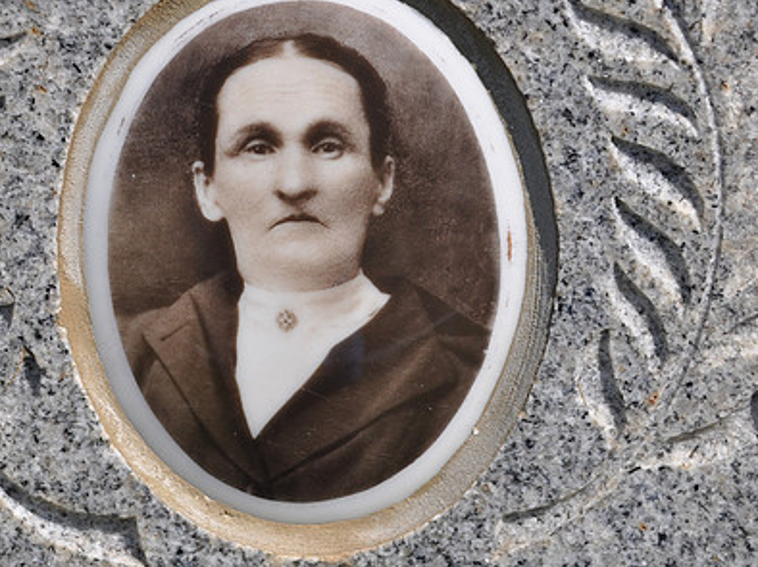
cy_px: 232
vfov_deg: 7.1
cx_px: 329
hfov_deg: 9.5
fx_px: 4552
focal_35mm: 208
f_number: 9
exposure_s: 1/320
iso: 200
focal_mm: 98
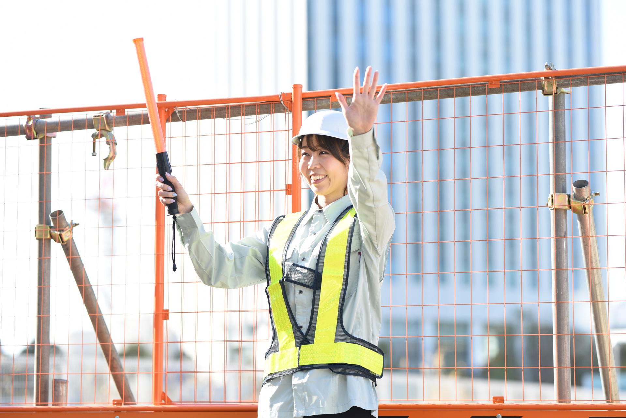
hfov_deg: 19.4
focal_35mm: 105
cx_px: 313
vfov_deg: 13.1
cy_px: 209
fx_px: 1827
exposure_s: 1/500
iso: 100
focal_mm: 105
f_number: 2.8
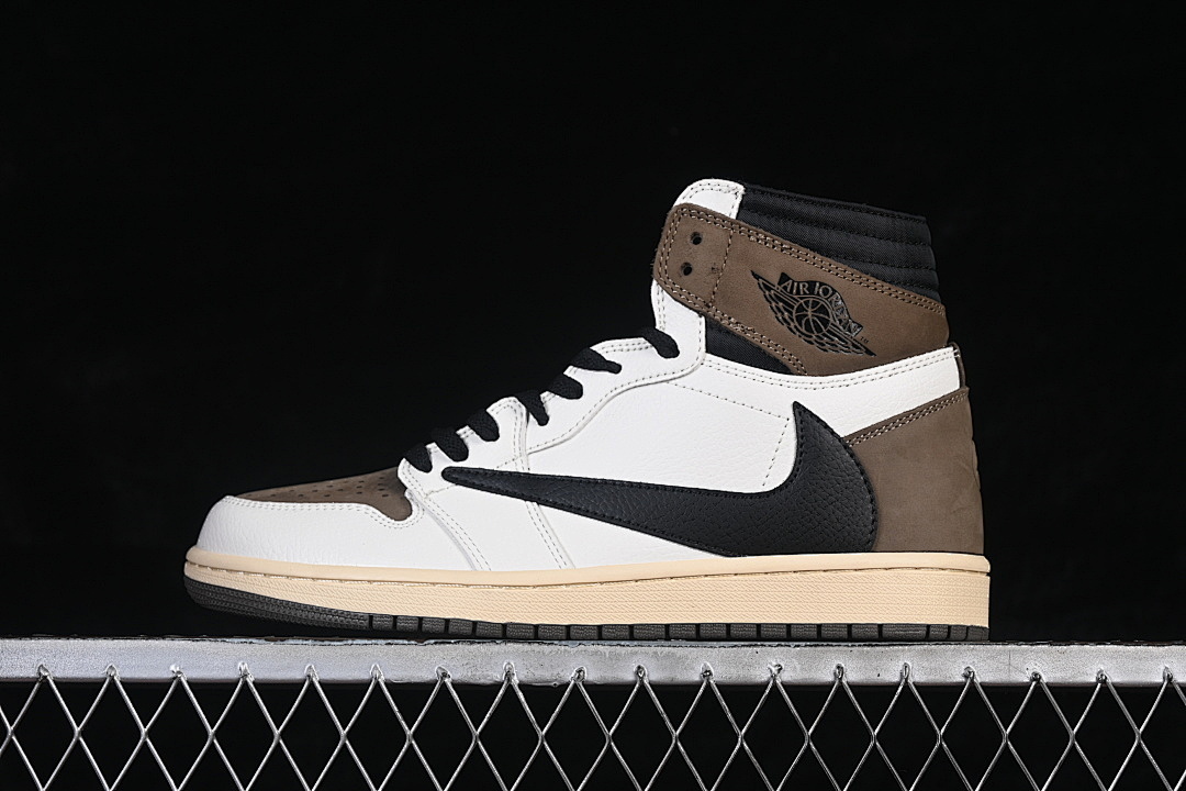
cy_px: 396
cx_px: 593
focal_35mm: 75
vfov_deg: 18.2
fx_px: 2471
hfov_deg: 27.0
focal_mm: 50
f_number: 8
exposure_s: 1/80
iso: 160
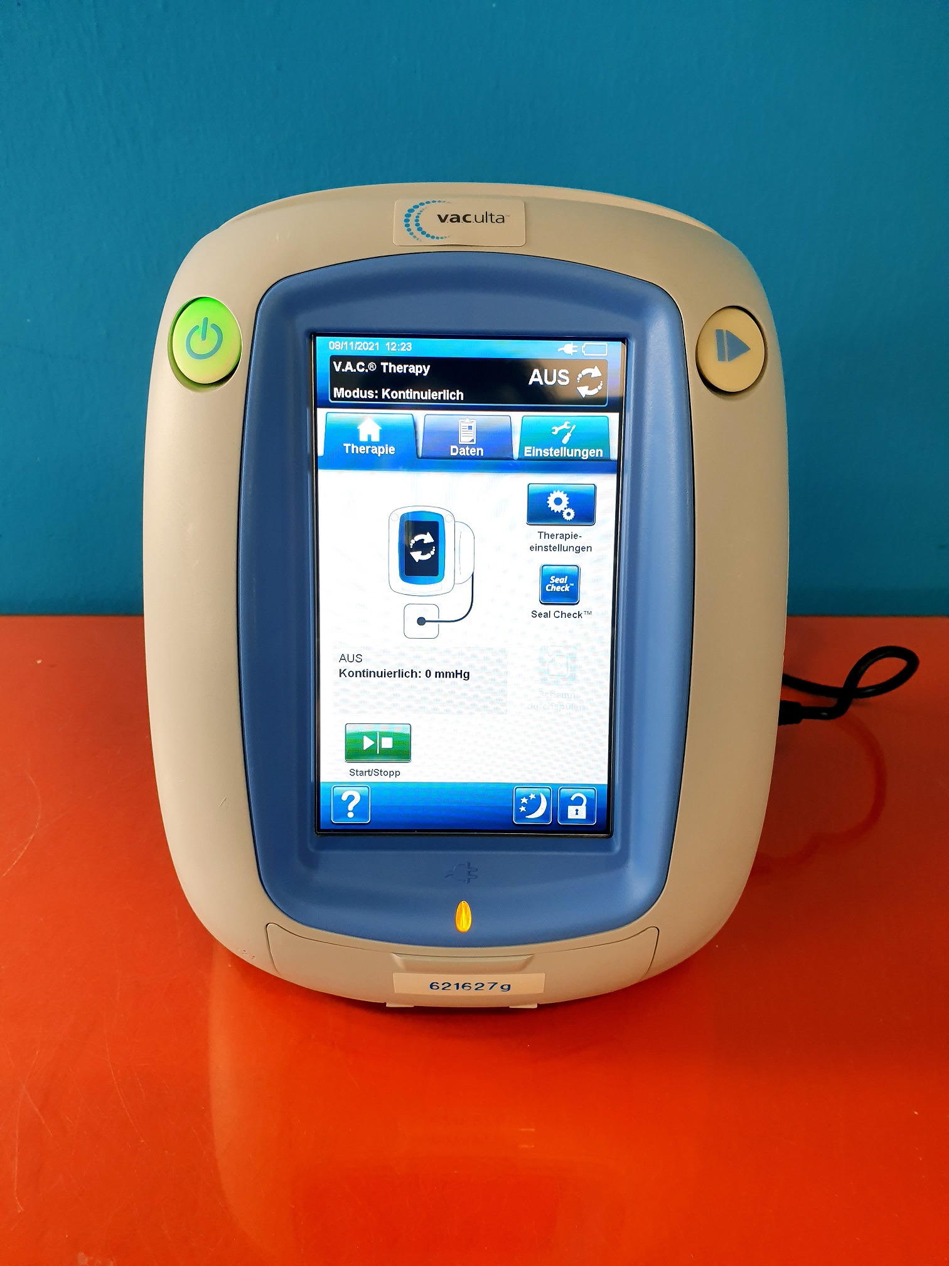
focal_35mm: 26
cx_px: 474
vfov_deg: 67.3
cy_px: 633
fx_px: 950
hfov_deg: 53.1
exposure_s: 1/50
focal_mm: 4.3
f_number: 2.4
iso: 80
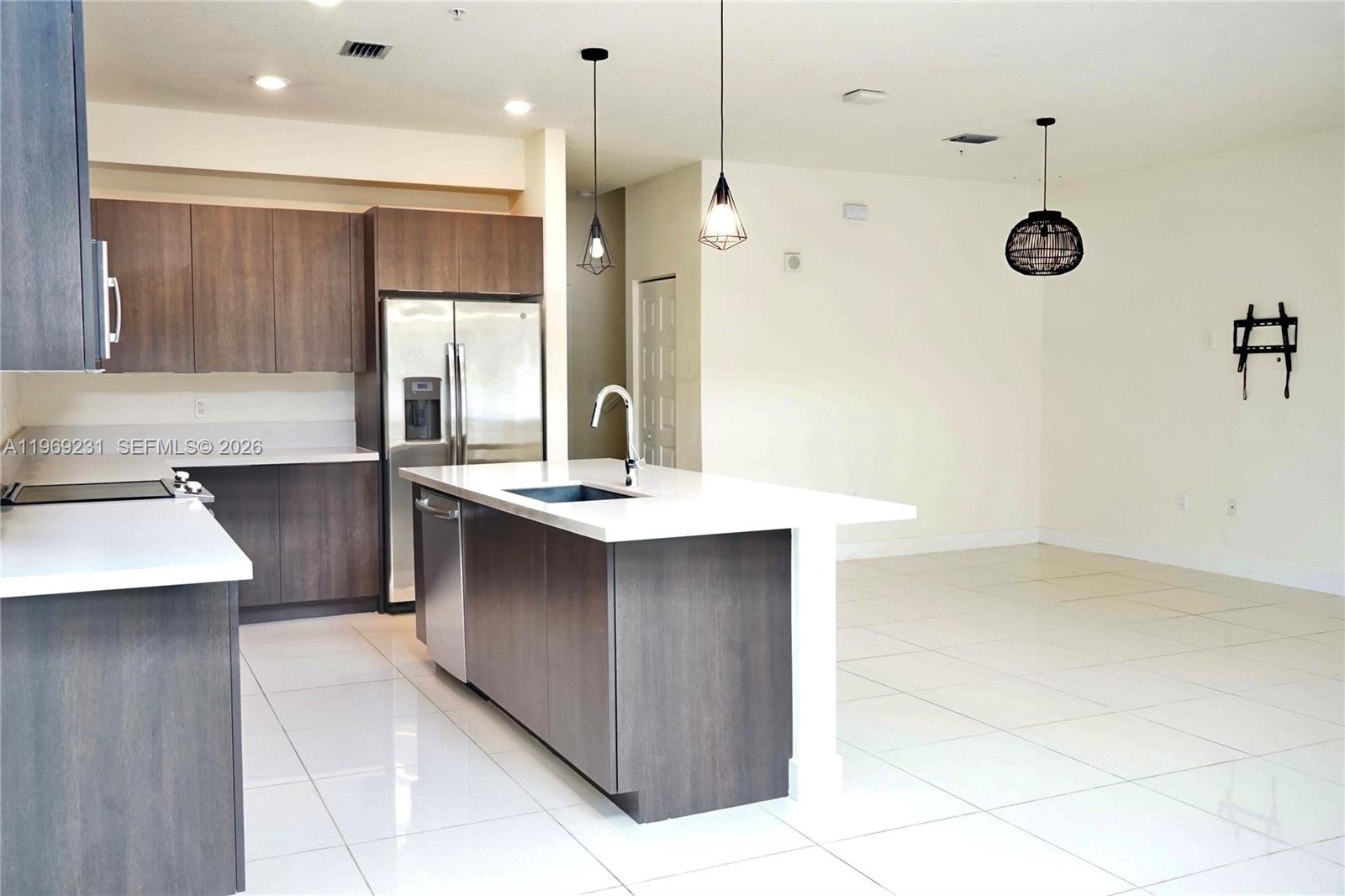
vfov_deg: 42.3
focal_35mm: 31
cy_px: 448
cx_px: 672
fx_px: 1158
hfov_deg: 60.3
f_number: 4
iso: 1600
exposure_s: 1/60
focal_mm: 21
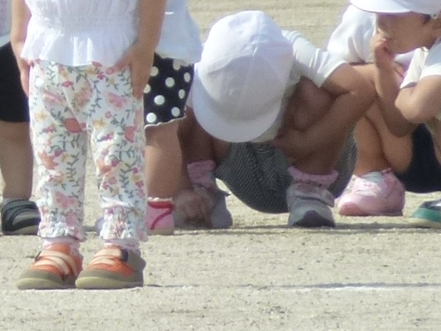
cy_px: 5
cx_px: -367
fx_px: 24373
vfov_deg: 0.8
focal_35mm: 1914
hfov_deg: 1.0
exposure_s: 1/400
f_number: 5.9
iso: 160
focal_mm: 68.8
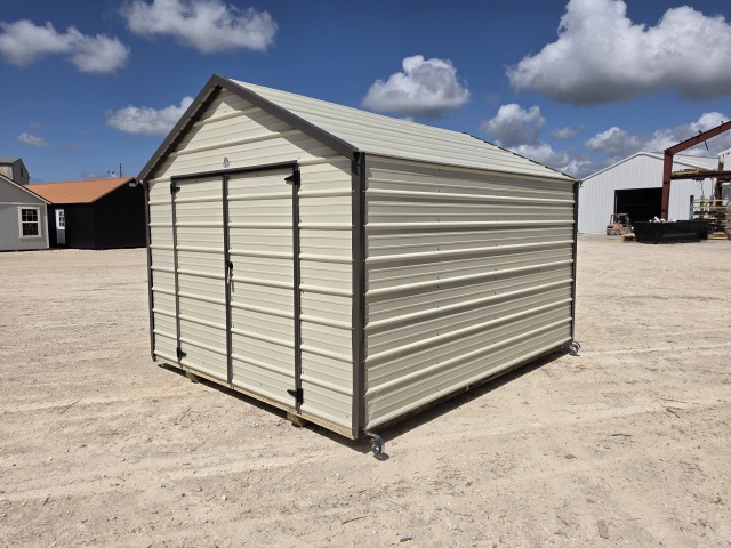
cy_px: 274
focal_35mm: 23
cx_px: 366
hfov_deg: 73.9
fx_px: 486
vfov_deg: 58.9
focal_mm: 6.5
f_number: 1.4
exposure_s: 1/7939
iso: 25
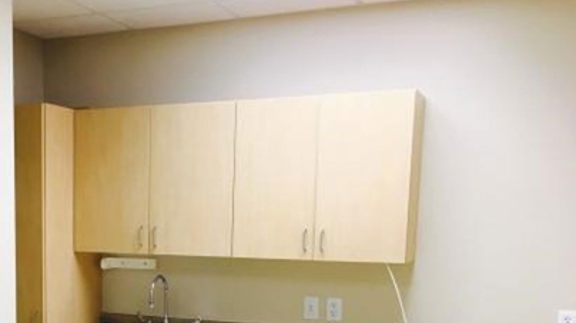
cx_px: 131
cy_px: 313
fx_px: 763
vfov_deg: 23.1
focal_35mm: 50
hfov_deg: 40.0
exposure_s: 1/30
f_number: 2.2
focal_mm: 4.15
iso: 25
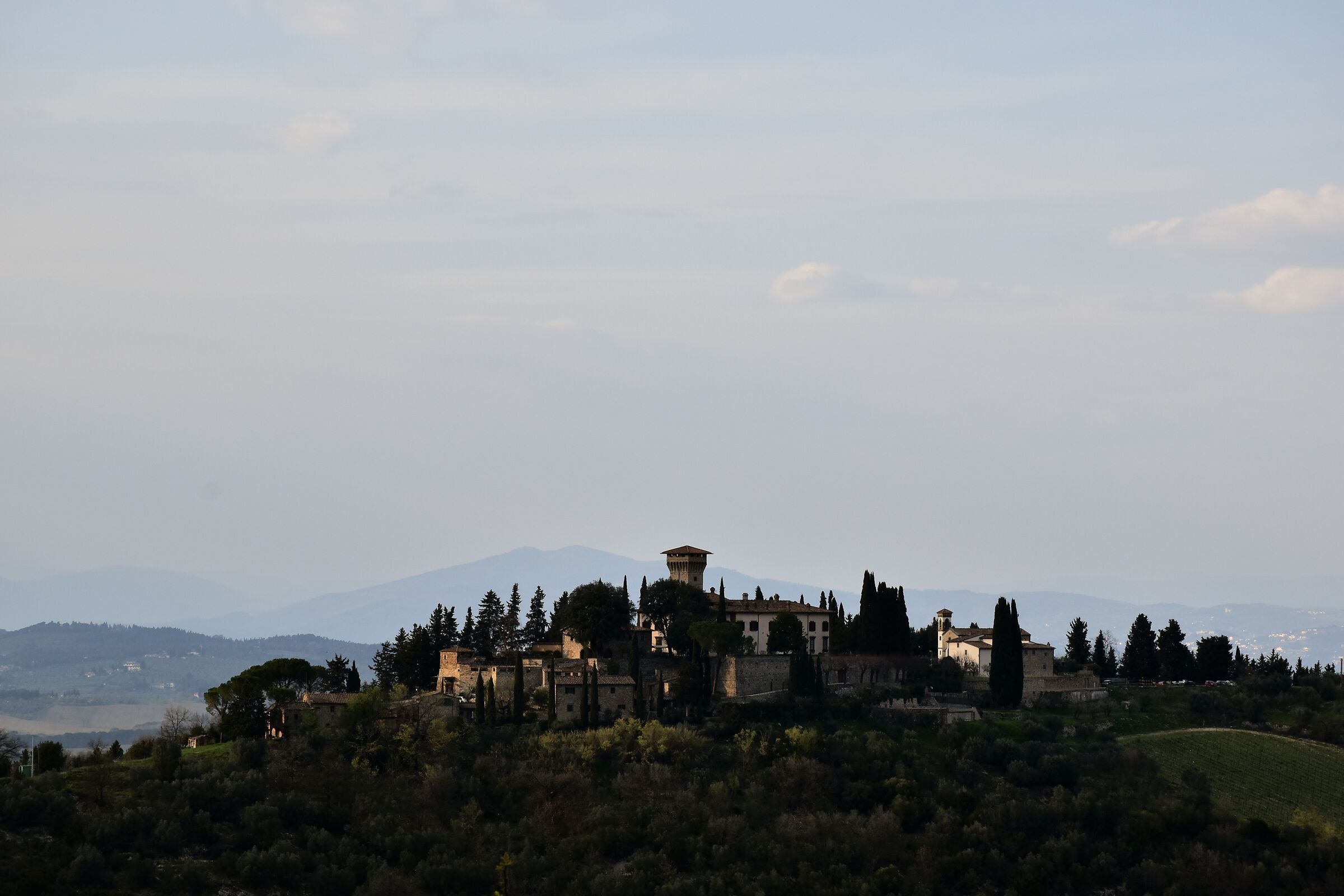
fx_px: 4200
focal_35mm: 112
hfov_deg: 18.2
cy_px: 448
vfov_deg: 12.2
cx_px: 672
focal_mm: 75
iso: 360
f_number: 11
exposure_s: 1/400
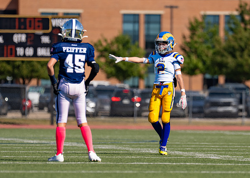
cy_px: 106
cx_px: 164
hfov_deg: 5.0
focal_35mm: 406
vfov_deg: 3.5
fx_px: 2882
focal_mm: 200
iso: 100
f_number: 2.8
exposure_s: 1/2500
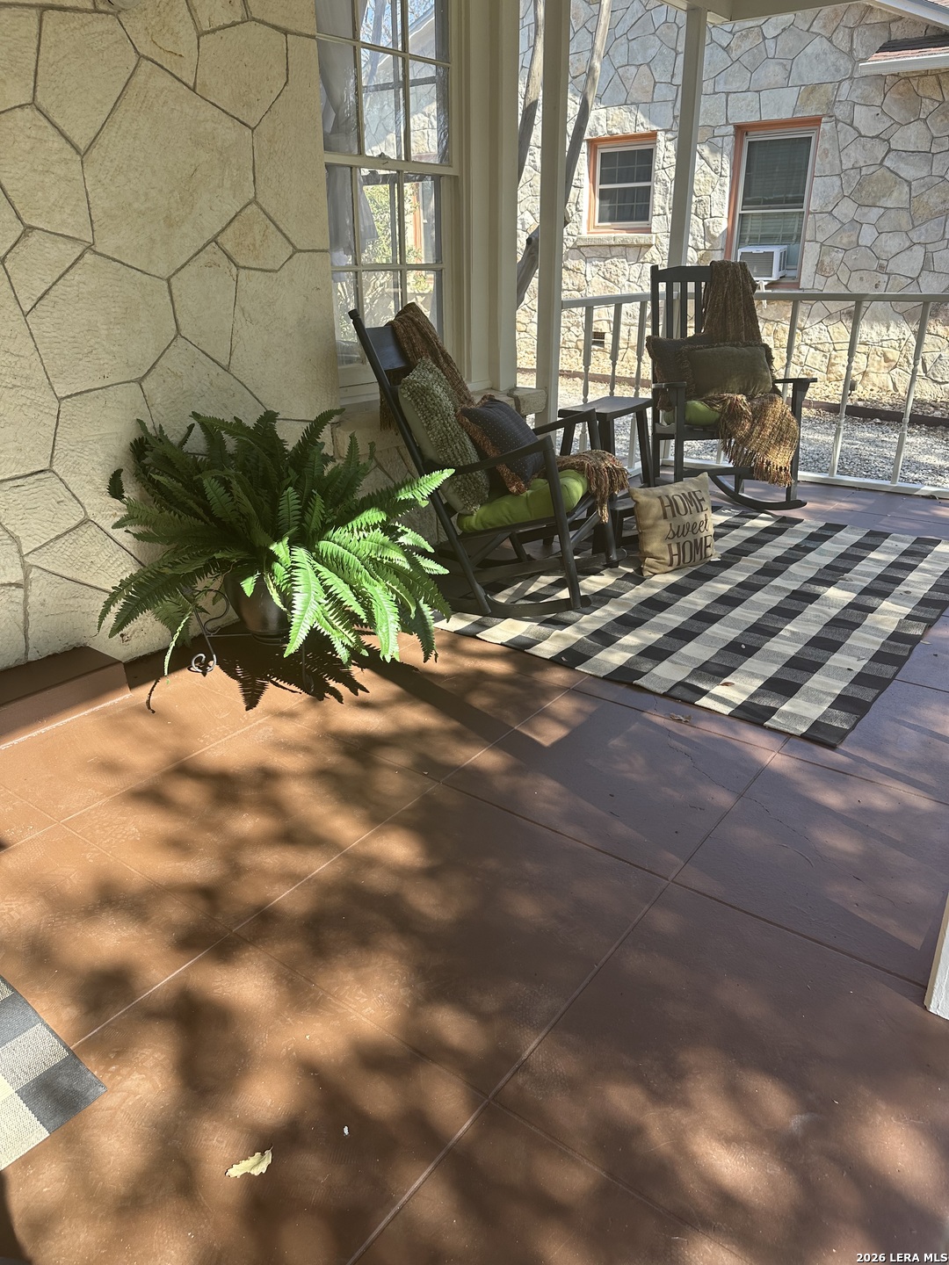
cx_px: 474
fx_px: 877
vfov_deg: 71.6
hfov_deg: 56.8
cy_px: 632
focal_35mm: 24
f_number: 1.78
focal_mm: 6.86
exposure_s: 1/555
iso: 80
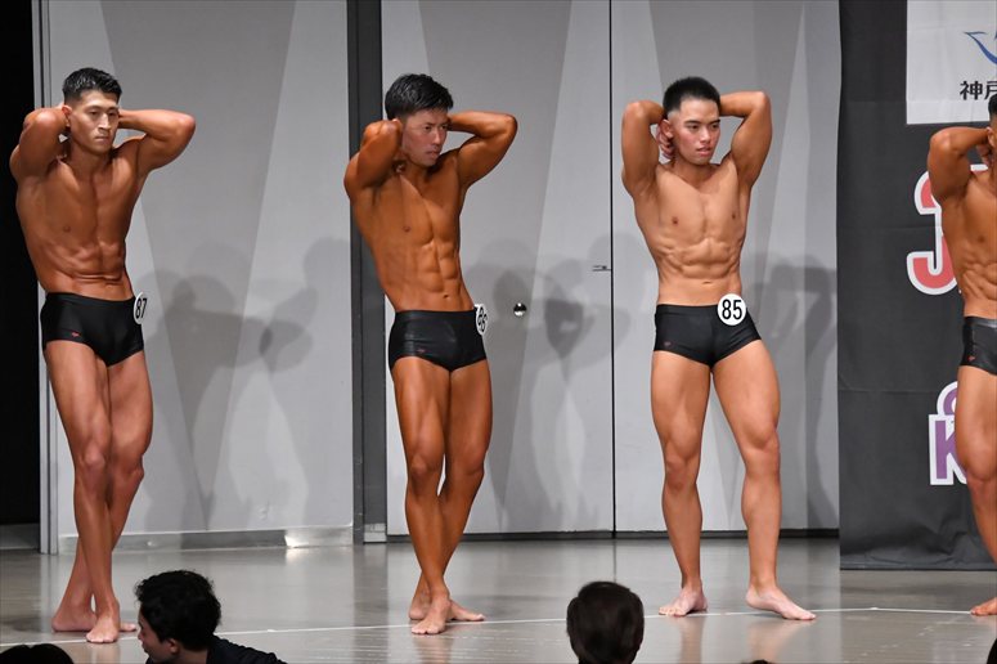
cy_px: 332
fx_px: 5592
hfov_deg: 10.2
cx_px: 498
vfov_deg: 6.8
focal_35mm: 202
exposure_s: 1/400
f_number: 5.6
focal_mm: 135
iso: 6400
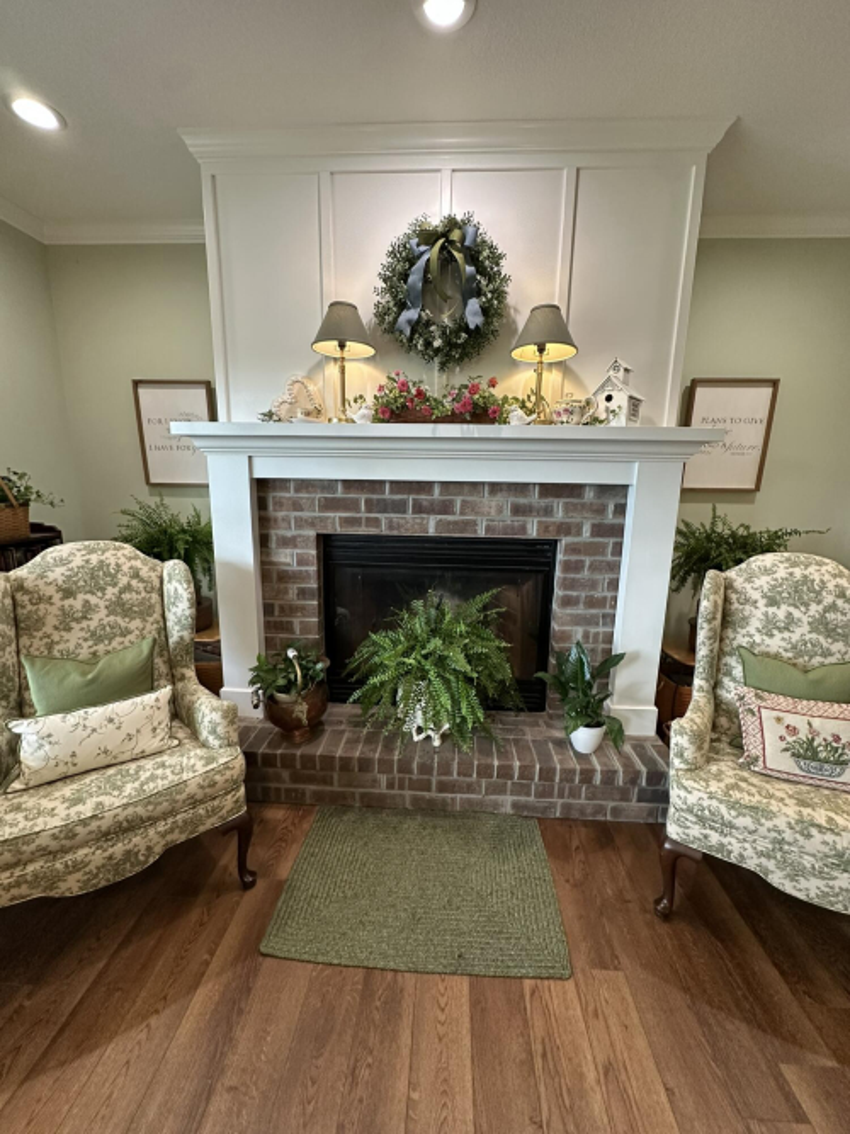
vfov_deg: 102.1
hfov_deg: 85.7
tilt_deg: -10.4
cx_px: 425
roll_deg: -1.5
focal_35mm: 14
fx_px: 459
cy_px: 567
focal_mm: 2.22
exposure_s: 1/120
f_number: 2.2
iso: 250
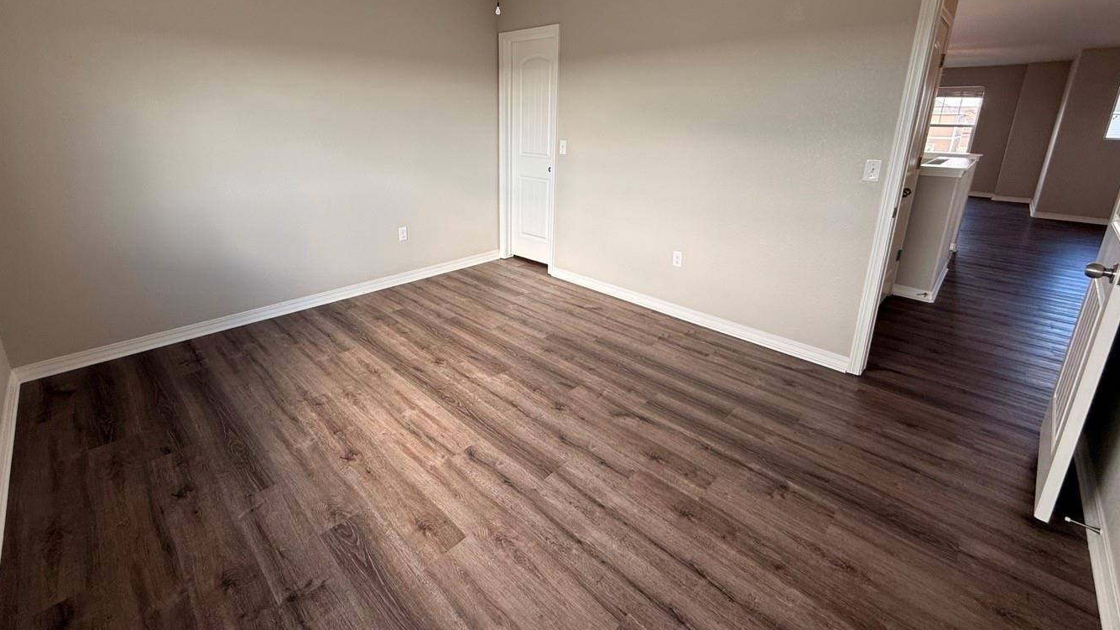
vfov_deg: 66.2
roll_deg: -0.5
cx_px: 542
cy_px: 242
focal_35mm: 16
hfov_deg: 99.3
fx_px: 475
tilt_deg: -14.6
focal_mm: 2.22
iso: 64
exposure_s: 1/99
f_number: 2.2
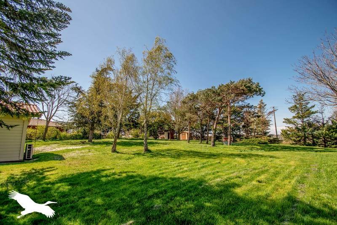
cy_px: 112
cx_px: 168
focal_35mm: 15
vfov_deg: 77.3
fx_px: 140
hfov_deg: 100.4
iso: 160
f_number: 6.3
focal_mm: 10
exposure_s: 1/500
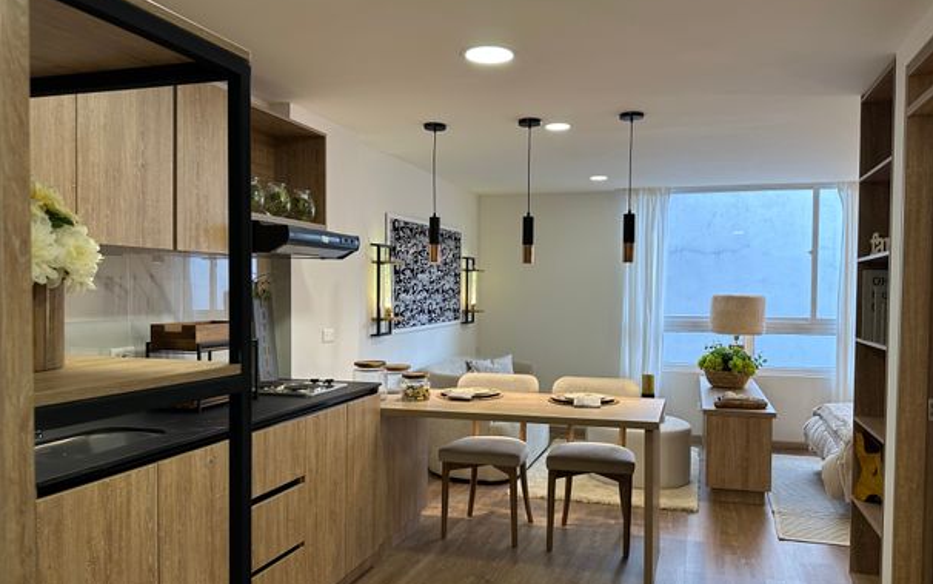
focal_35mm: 28
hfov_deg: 66.3
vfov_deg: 44.5
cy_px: 313
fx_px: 712
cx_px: 512
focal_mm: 6.86
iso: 100
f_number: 1.78
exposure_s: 1/120
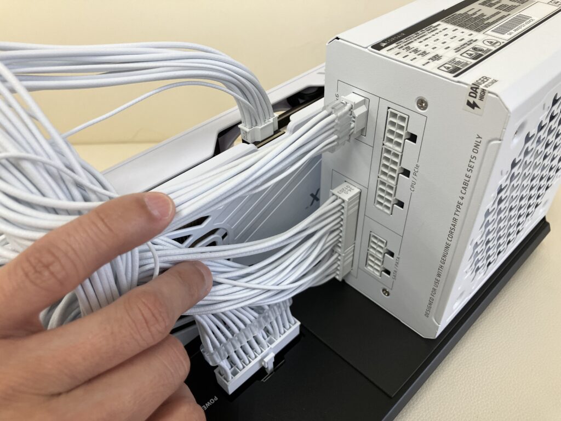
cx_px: 280
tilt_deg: -44.3
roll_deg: +0.9
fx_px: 454
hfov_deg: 63.4
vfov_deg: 49.7
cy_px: 210
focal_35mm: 28
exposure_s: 1/100
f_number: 1.8
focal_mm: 3.99
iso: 64
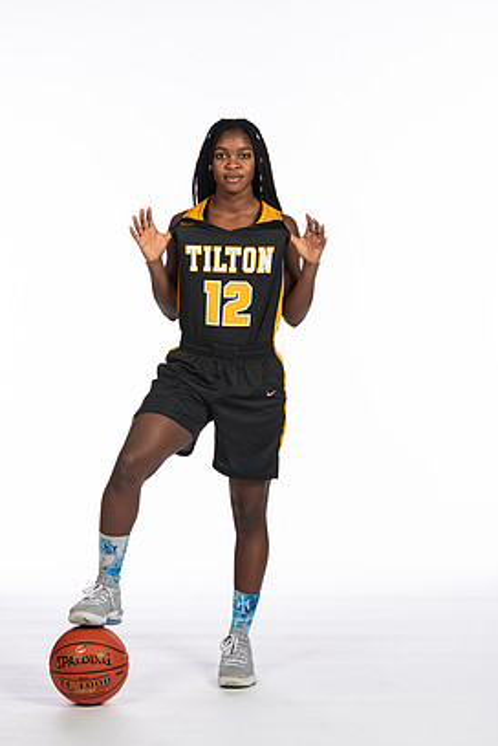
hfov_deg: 11.8
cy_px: 372
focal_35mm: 116
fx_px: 2403
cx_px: 229
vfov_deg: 17.6
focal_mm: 70
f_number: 5.6
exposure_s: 1/100
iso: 100
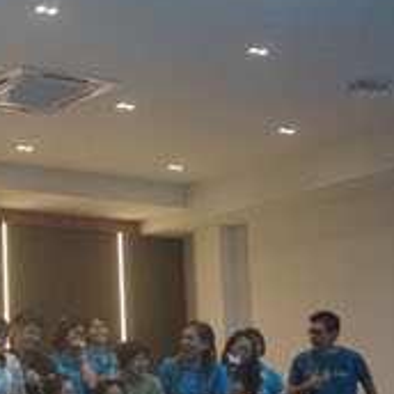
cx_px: -140
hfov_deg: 18.0
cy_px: 337
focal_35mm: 89
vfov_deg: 19.2
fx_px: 1149
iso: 1250
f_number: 4.5
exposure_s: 1/160
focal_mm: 25
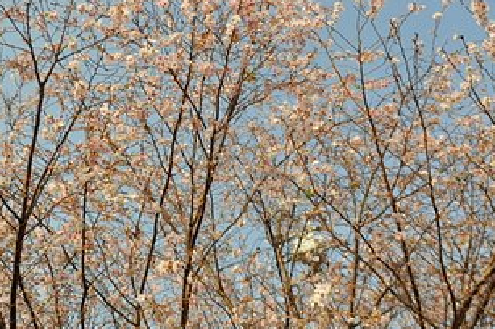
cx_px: 203
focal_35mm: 45
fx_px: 618
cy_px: 79
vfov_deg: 29.3
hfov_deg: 43.5
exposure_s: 1/320
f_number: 9
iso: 200
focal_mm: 18
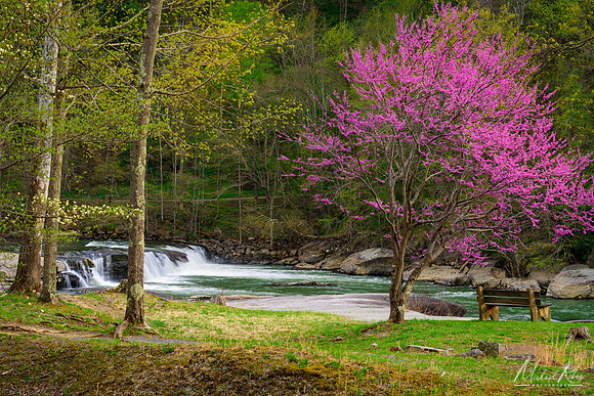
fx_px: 1419
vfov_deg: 15.9
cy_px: 198
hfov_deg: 23.6
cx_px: 297
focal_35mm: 86
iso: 64
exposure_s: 1/15
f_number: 13
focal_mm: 86
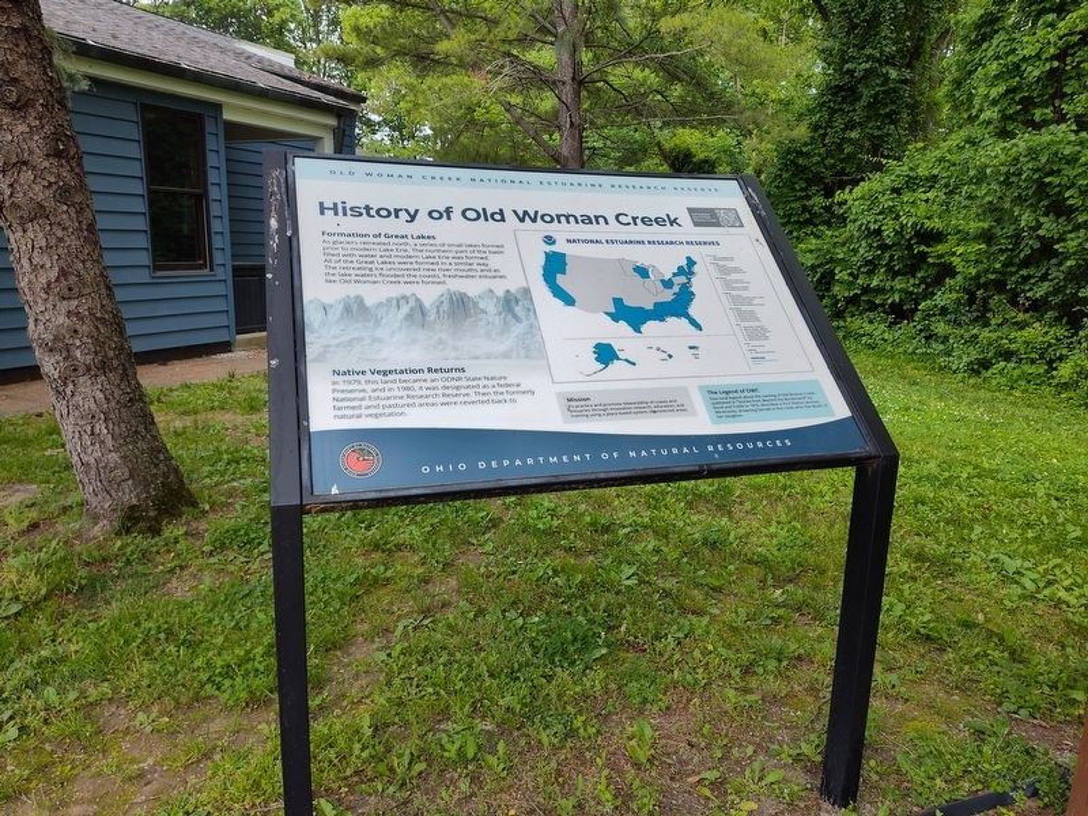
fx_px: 723
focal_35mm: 23
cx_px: 544
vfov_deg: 58.9
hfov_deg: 73.9
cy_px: 408
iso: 152
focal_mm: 5.56
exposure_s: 1/200
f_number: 1.8
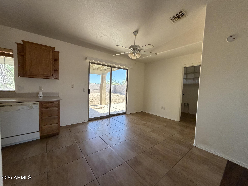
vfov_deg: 85.7
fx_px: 100
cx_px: 124
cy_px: 93
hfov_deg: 102.1
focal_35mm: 14
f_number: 2.2
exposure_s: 1/109
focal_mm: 2.22
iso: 320
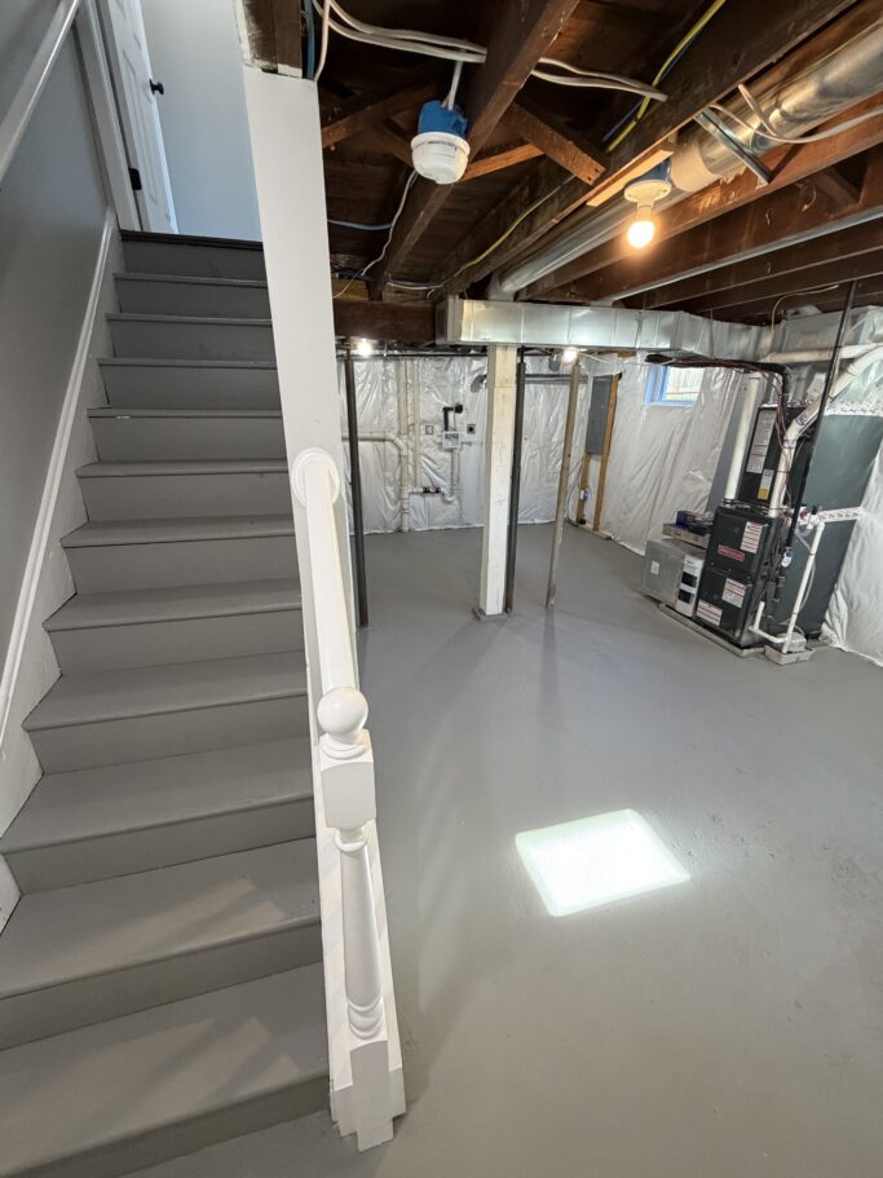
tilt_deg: -21.6
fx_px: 476
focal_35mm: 14
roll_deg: -0.9
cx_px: 442
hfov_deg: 85.7
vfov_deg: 102.1
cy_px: 589
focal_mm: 2.22
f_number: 2.2
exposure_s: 1/60
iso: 400
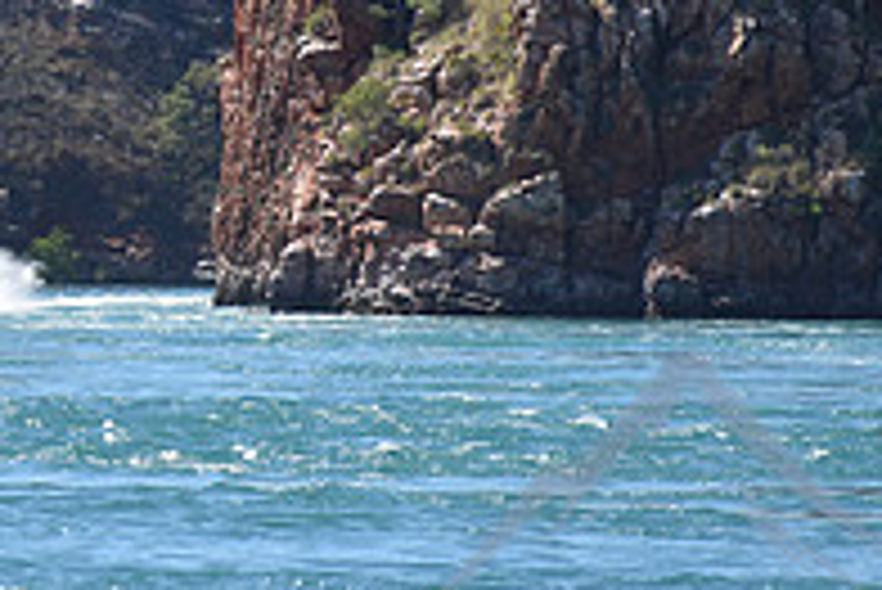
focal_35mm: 621
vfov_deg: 2.2
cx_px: -108
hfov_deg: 3.3
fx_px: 15225
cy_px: 79
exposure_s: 1/640
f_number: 6.3
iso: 200
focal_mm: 140
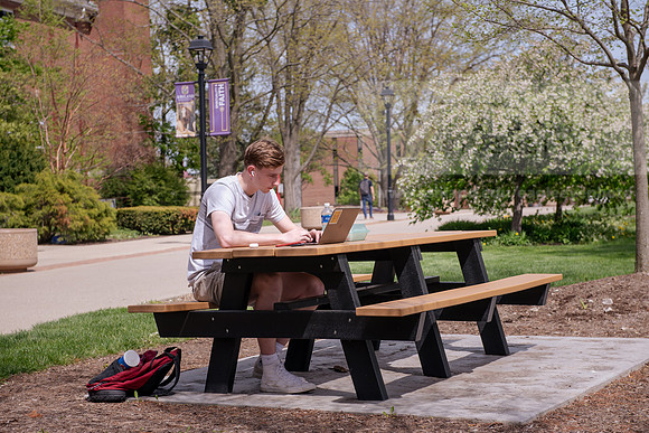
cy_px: 216
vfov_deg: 19.5
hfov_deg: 28.8
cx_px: 324
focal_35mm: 70
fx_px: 1262
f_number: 5.6
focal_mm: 70
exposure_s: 1/320
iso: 100
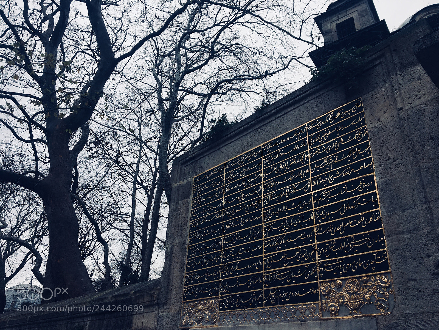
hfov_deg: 61.7
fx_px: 368
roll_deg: -1.9
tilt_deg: +29.2
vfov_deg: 48.2
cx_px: 220
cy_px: 165
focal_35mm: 29
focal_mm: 4.15
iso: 25
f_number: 2.2
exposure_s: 1/300
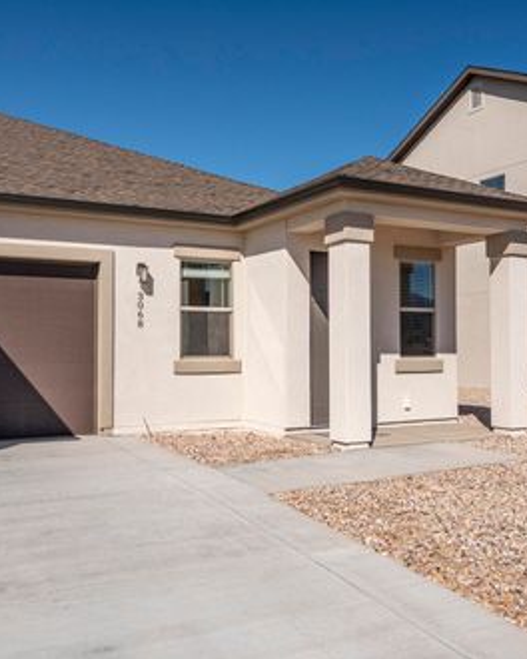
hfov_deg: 45.7
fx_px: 624
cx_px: 236
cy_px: 329
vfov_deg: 55.7
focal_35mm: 32
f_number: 10
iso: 320
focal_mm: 22.5
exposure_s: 1/1250
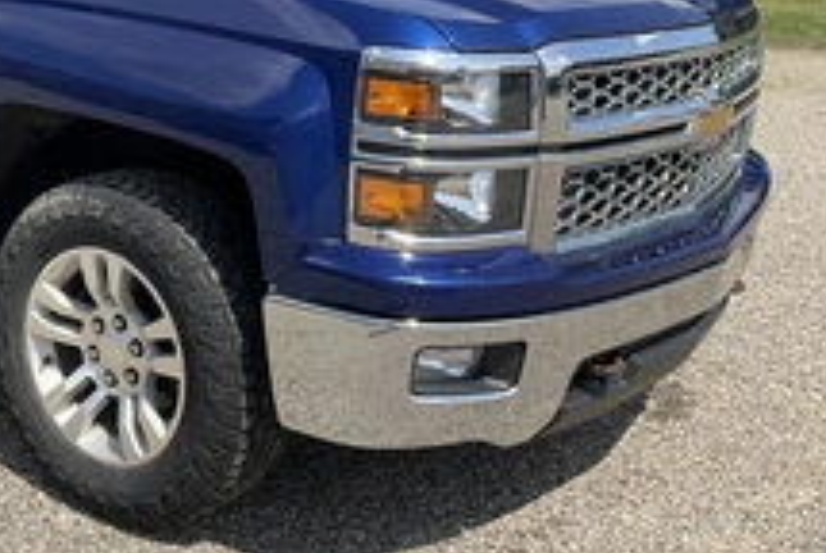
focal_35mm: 56
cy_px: 69
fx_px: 1287
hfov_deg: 34.1
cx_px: 123
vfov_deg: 23.7
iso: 25
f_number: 1.8
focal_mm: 3
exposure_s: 1/1534
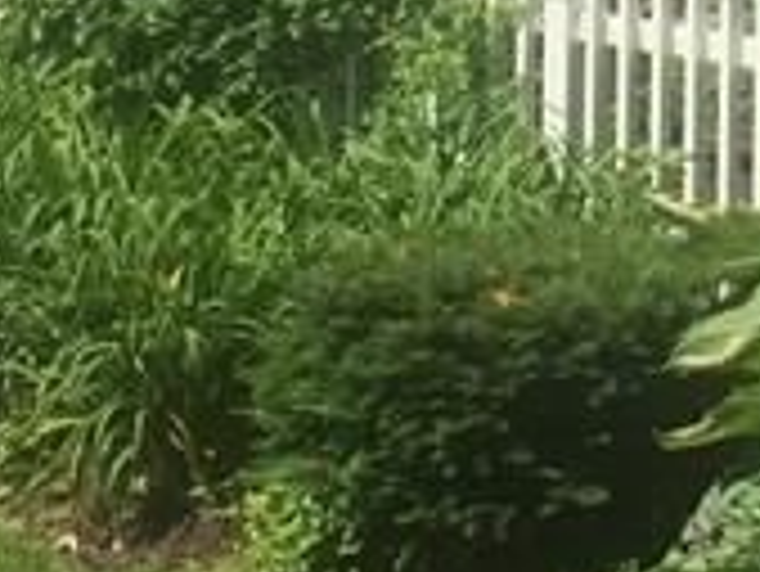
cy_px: -631
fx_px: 3867
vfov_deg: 8.0
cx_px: 1192
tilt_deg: +4.1
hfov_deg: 10.8
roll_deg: -2.9
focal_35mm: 176
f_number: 2.2
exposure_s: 1/1980
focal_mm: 4.15
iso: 32
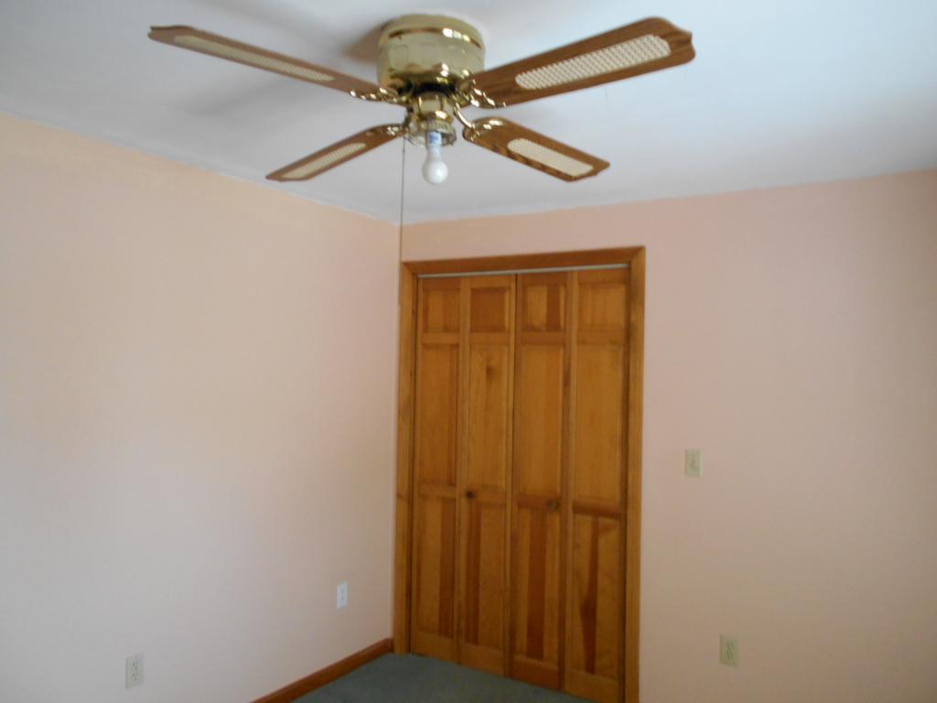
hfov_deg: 67.3
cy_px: 352
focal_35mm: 26
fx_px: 704
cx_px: 468
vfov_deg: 53.1
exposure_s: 1/30
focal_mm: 4.6
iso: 360
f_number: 3.2
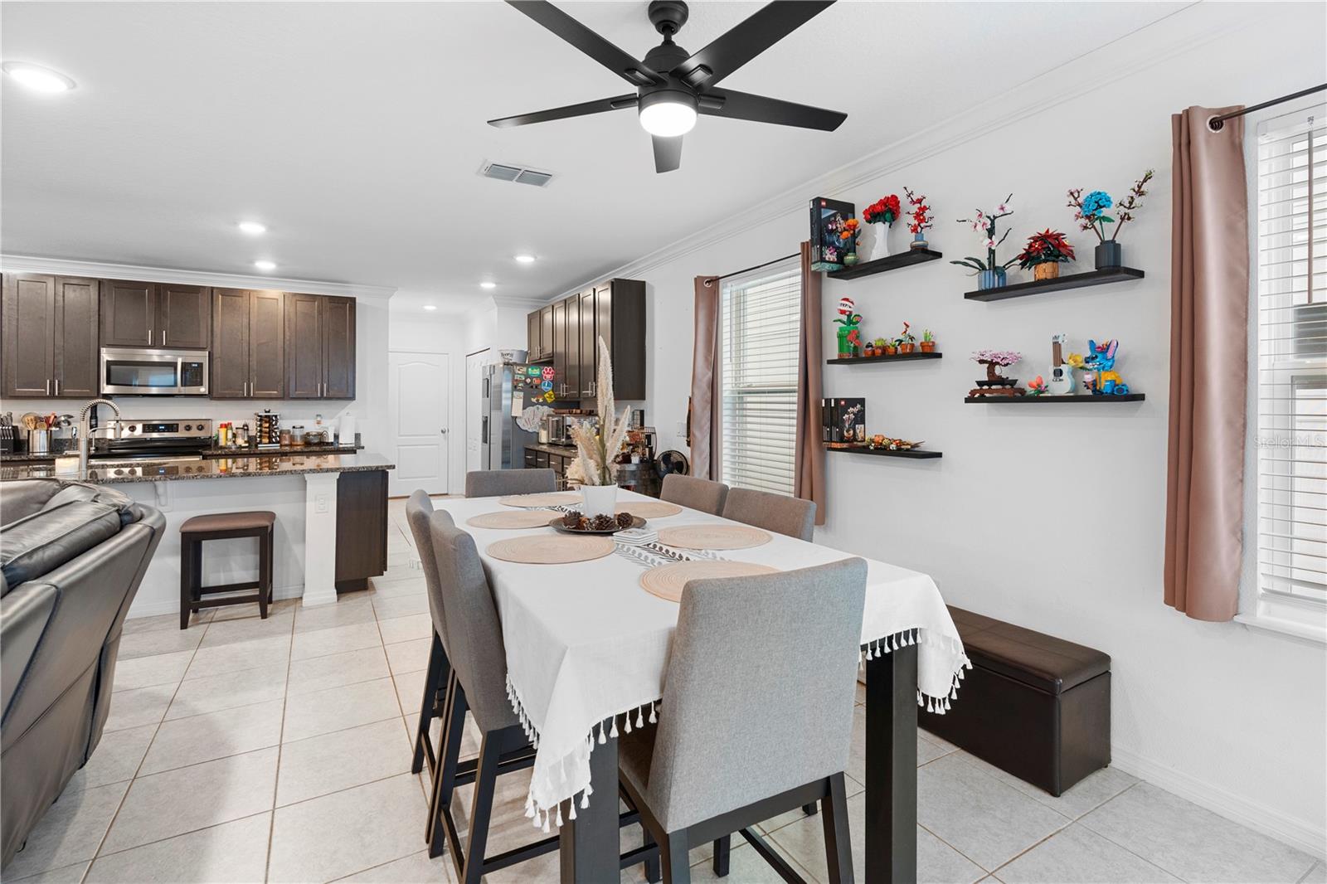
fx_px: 590
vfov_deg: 73.7
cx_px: 664
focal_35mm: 16
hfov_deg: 96.7
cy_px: 442
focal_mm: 16
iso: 800
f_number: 8
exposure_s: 1/6
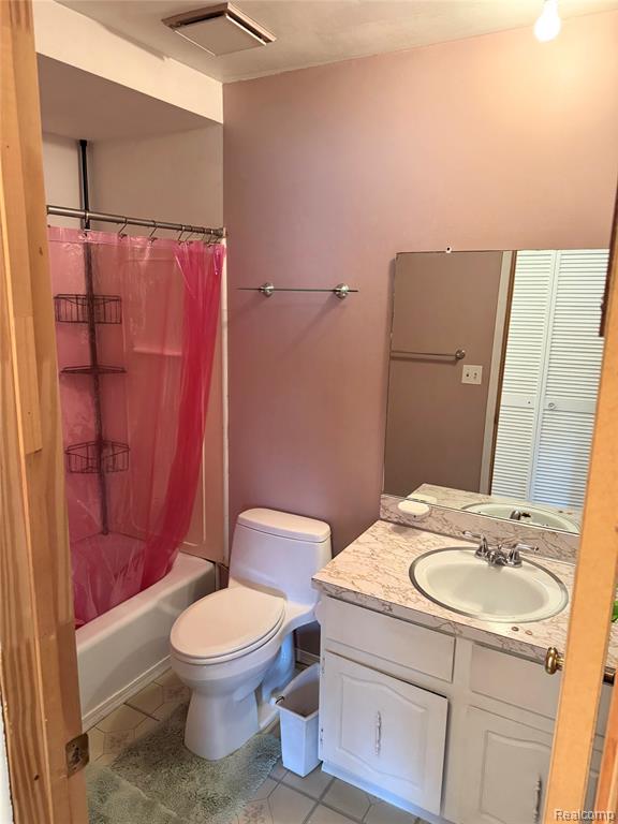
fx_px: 571
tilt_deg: -10.6
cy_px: 412
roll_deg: -1.6
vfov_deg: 71.6
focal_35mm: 24
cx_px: 309
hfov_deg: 56.8
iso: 640
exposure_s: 1/60
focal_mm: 6.76
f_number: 1.78
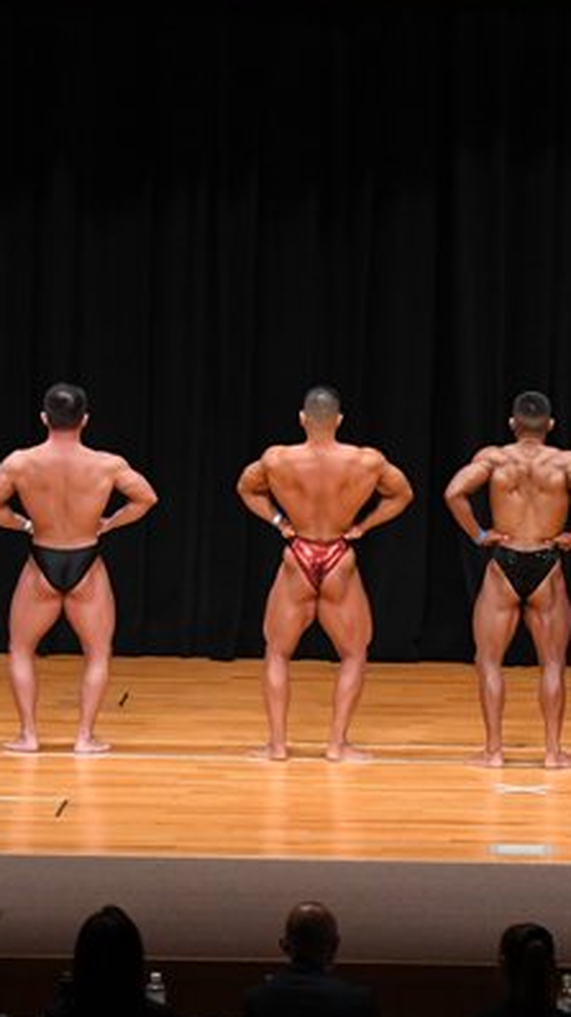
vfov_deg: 11.3
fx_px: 5120
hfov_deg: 6.4
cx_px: 554
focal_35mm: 190
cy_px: 584
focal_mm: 62
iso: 3200
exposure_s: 1/400
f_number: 5.6
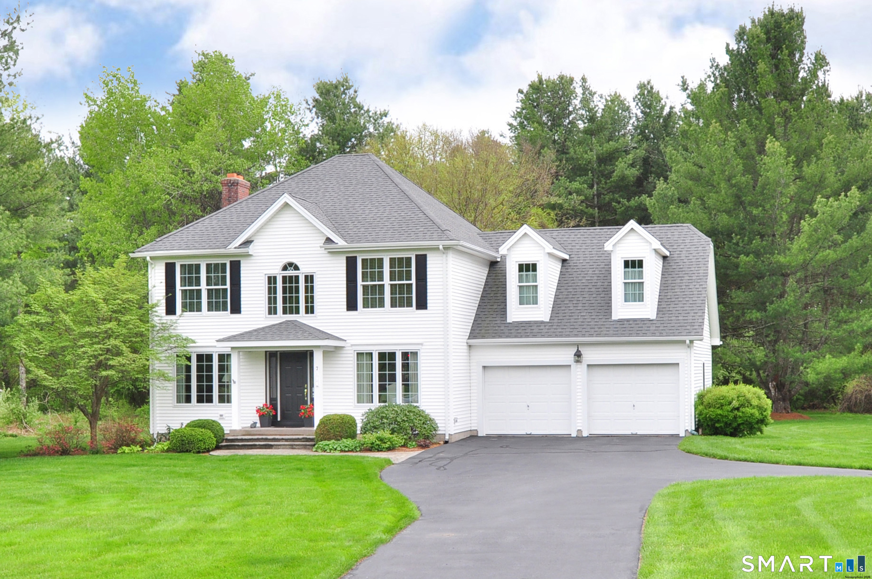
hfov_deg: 62.0
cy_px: 290
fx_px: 726
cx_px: 436
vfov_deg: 43.5
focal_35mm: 30
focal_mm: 20
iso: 320
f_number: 8
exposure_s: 1/160
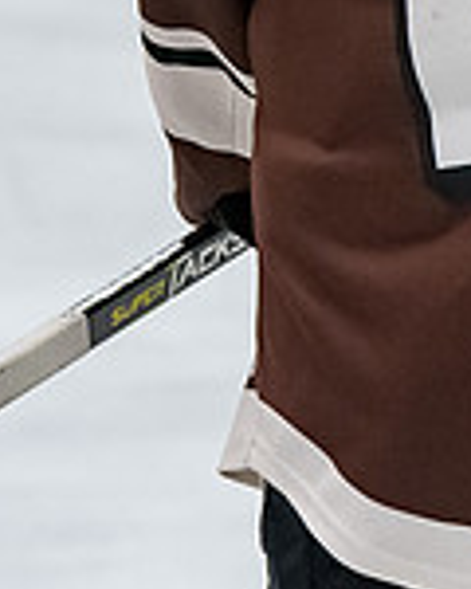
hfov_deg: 1.6
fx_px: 17059
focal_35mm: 979
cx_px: 413
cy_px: -255
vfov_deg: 2.0
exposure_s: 1/800
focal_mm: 155
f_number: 3.5
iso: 2500
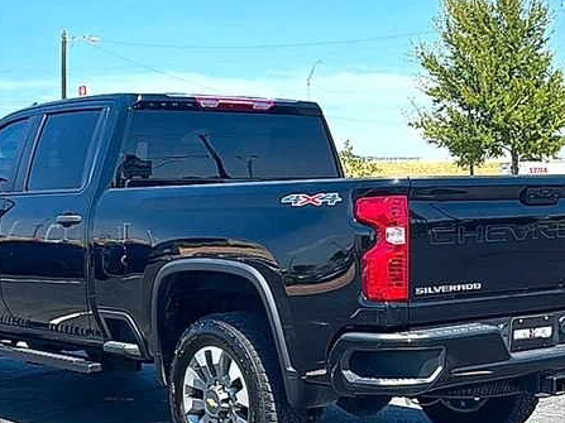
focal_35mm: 58
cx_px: 263
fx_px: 946
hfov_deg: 33.2
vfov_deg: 25.1
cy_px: 277
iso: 80
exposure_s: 1/2747
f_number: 1.78
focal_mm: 6.86
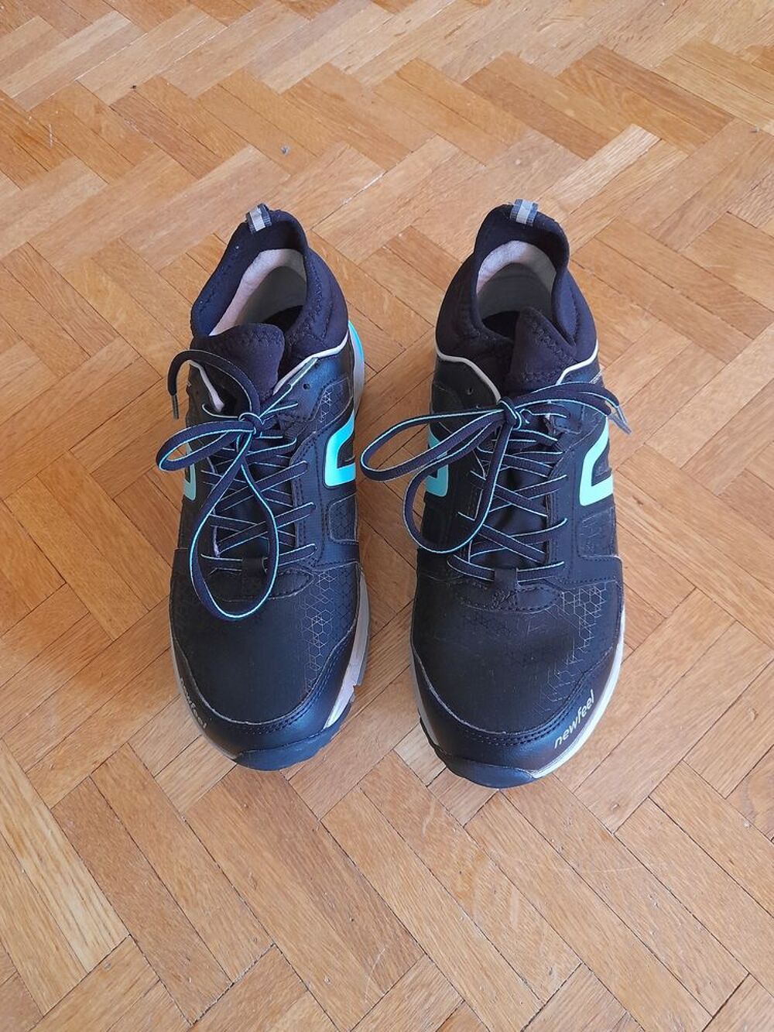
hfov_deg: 54.9
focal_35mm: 25
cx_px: 387
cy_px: 516
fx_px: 745
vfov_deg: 69.4
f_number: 2
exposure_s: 1/33
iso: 400
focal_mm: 4.6
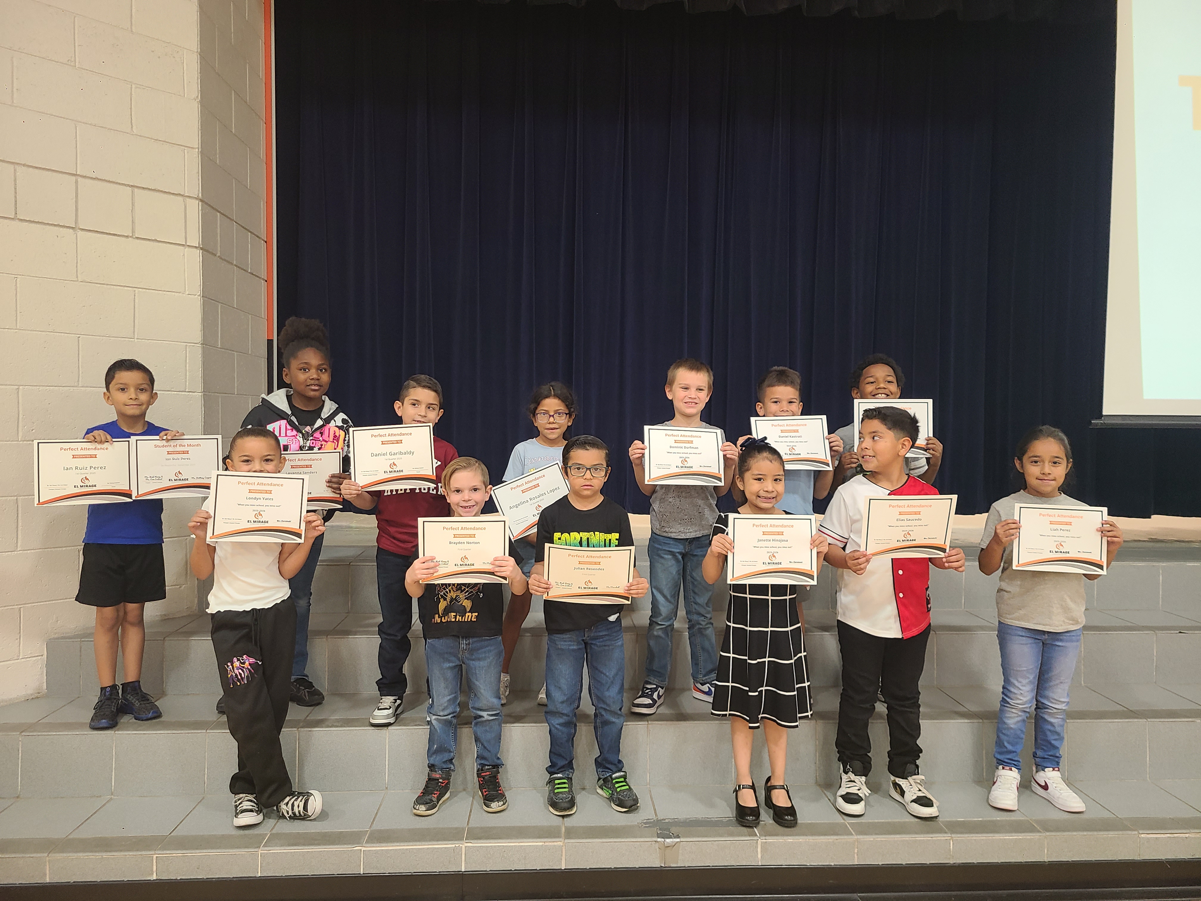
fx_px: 902
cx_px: 600
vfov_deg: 53.1
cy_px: 450
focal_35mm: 26
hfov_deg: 67.3
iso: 125
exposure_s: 1/60
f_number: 1.8
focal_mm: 5.4
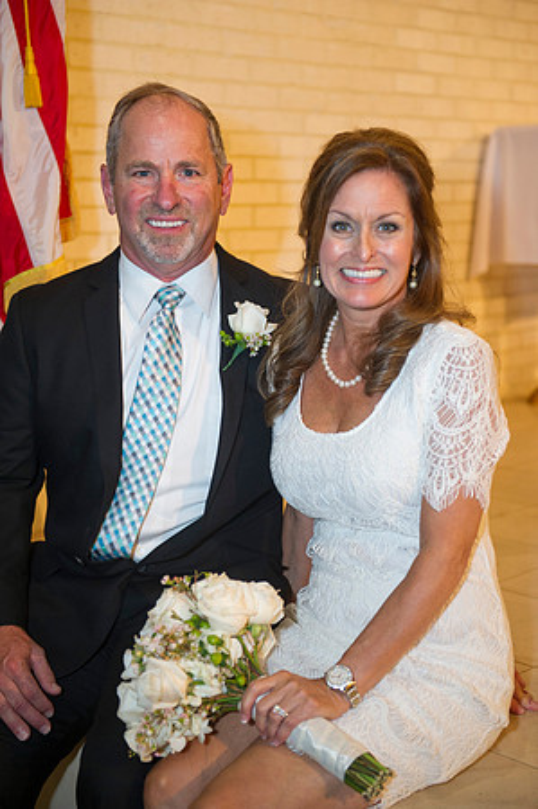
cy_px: 404
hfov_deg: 23.3
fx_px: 1303
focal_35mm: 58
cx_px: 269
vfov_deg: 34.5
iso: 1250
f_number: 3.2
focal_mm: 58
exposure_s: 1/125
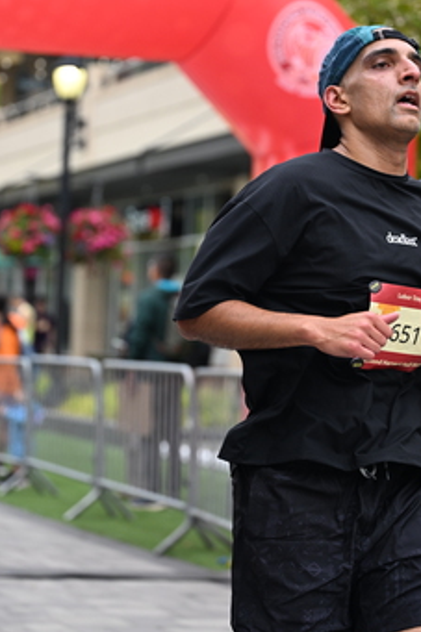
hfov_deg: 12.1
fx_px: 1984
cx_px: 218
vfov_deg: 18.1
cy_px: 213
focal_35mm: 113
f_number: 2.8
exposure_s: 1/2000
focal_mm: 70
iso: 640
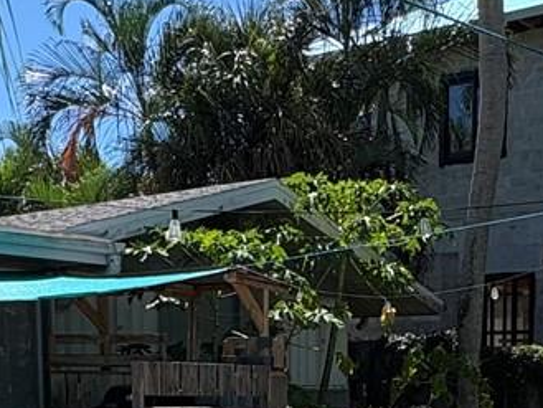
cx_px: 408
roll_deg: +0.6
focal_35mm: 68
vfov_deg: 19.9
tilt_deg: -7.4
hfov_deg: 28.1
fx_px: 1067
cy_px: 524
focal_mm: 2.22
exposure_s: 1/1506
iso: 50
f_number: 2.2
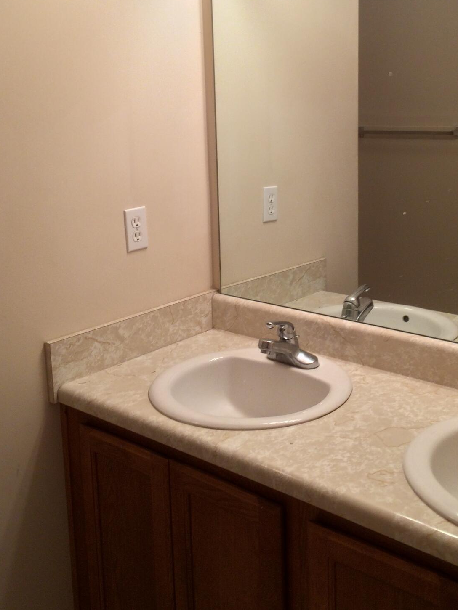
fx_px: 705
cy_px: 220
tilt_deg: -10.6
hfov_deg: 35.7
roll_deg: +2.0
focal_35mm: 40
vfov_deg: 46.3
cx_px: 294
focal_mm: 4.15
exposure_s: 1/60
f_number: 2.2
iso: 50
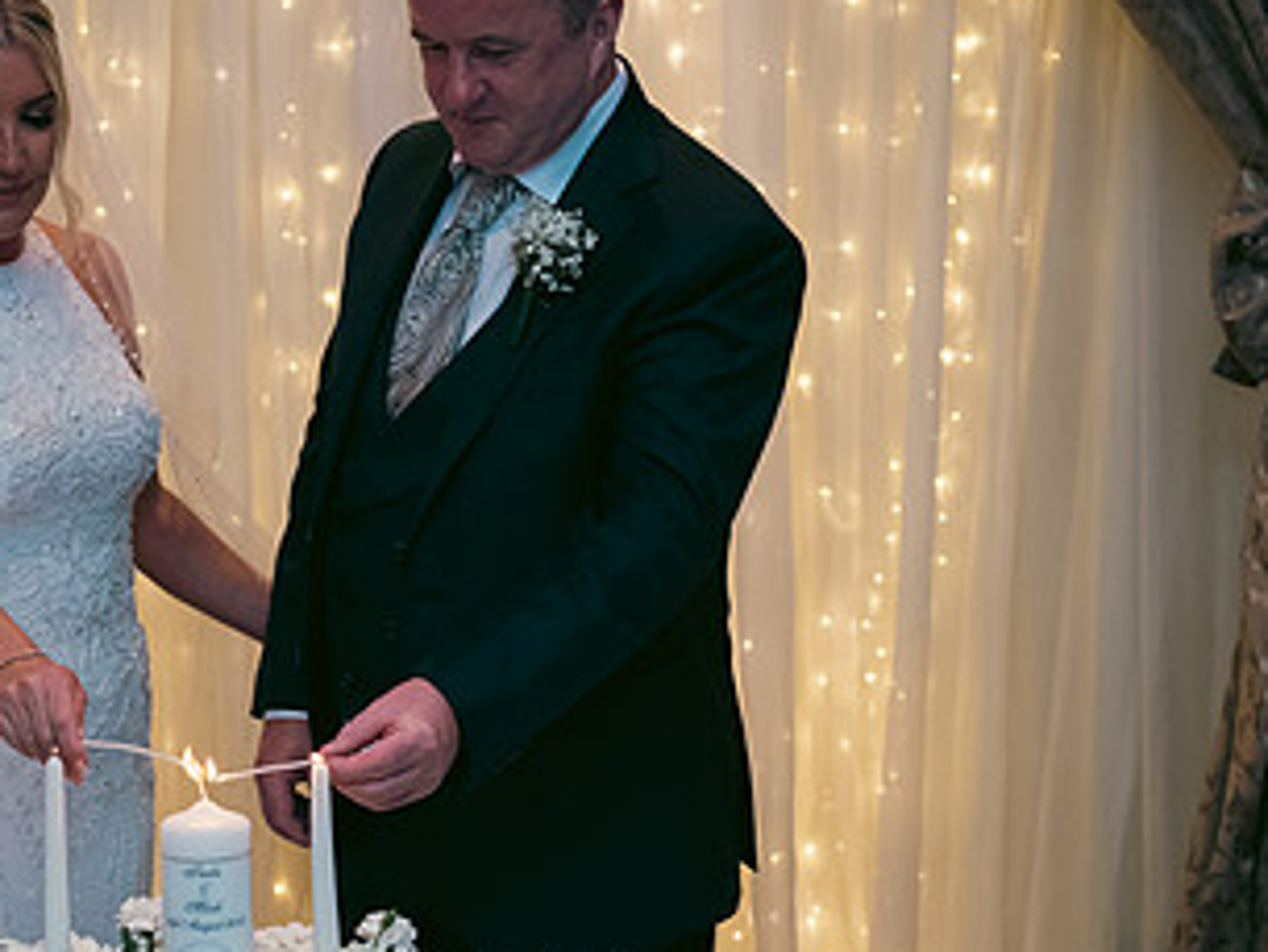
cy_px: 547
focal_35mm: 95
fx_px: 3481
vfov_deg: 15.6
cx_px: 349
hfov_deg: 20.5
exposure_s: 1/160
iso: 800
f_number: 3.5
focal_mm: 52
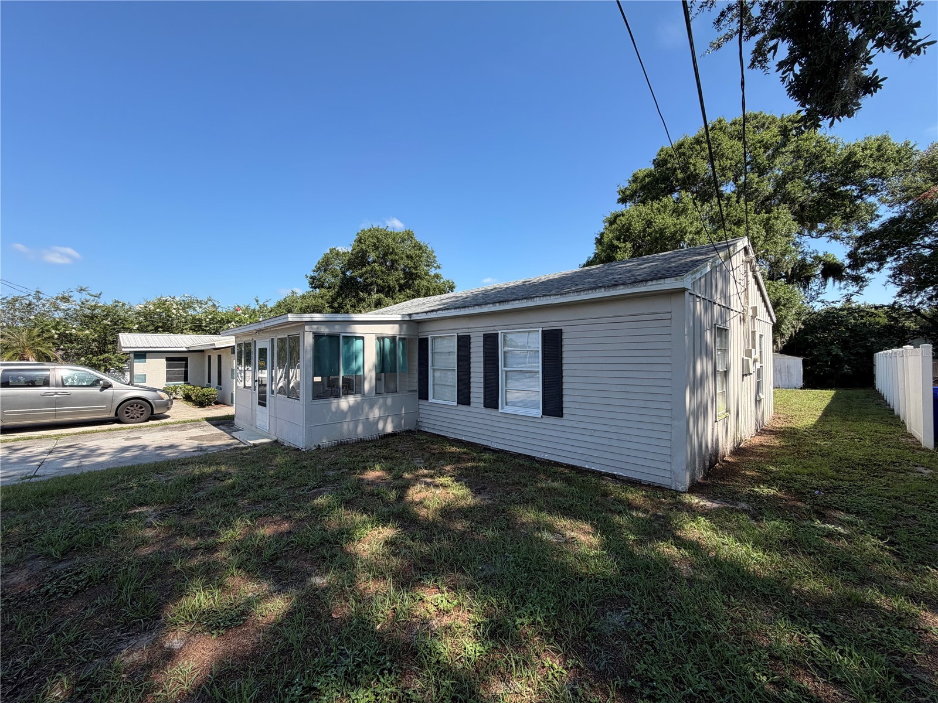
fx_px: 379
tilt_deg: +0.5
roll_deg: +0.0
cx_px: 469
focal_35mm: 14
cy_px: 352
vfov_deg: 85.7
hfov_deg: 102.1
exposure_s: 1/770
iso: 40
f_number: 2.2
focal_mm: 2.22
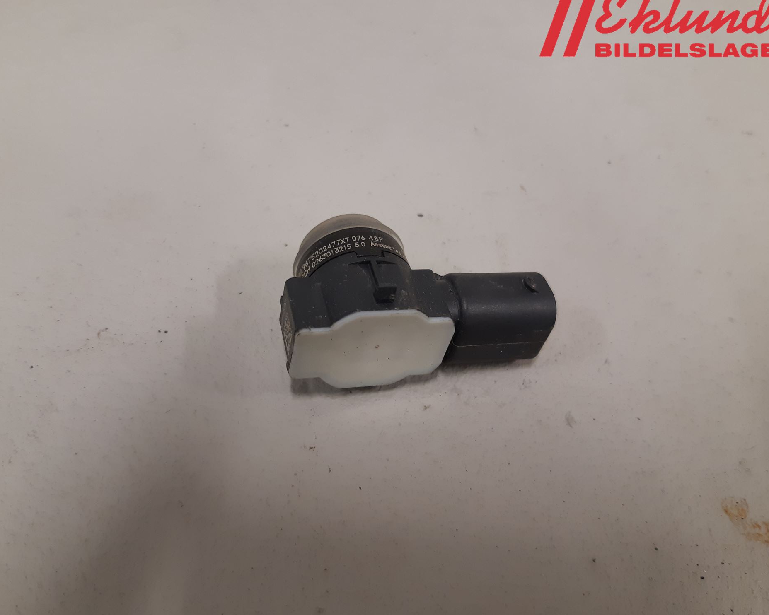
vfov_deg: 51.5
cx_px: 370
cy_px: 305
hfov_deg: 62.2
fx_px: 637
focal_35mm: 28
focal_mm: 3.93
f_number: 1.7
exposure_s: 1/50
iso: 125
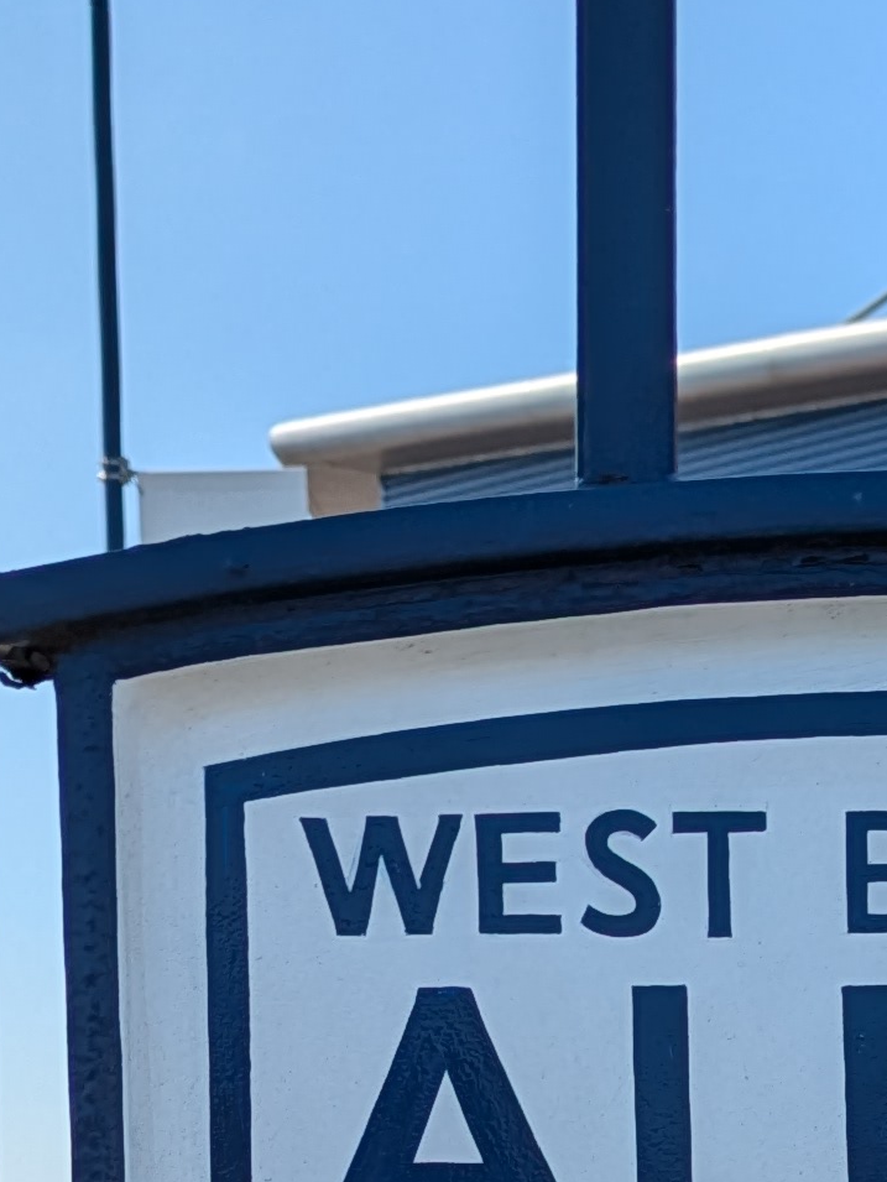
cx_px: 1103
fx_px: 4131
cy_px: 1680
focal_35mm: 121
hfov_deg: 12.0
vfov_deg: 15.3
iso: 47
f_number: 1.89
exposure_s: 1/1869
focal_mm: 5.43
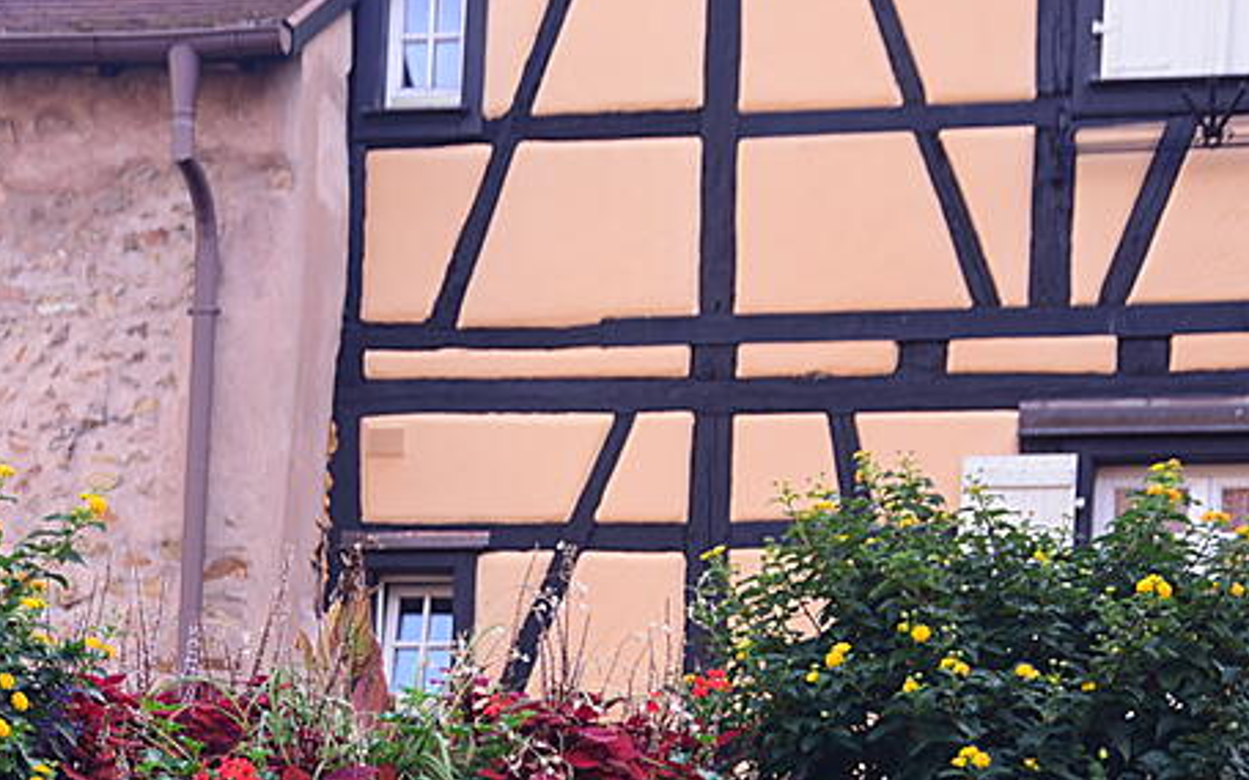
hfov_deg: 17.2
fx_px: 4117
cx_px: 357
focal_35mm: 121
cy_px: 1044
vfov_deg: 10.6
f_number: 4.5
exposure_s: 1/50
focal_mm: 45
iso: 200
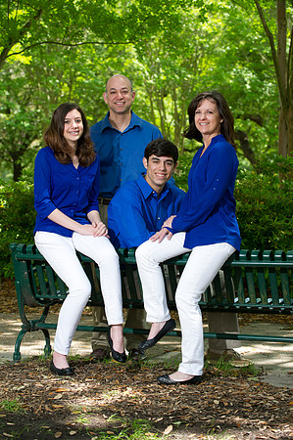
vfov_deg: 22.6
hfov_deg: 15.2
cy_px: 220
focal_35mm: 90
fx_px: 1101
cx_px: 146
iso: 320
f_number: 4.5
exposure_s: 1/200
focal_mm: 90
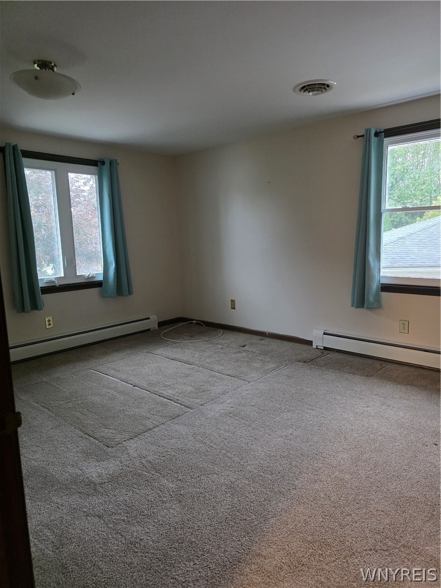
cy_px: 294
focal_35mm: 23
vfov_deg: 73.9
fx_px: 391
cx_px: 220
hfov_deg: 58.9
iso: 1250
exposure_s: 1/120
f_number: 1.7
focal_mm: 6.3
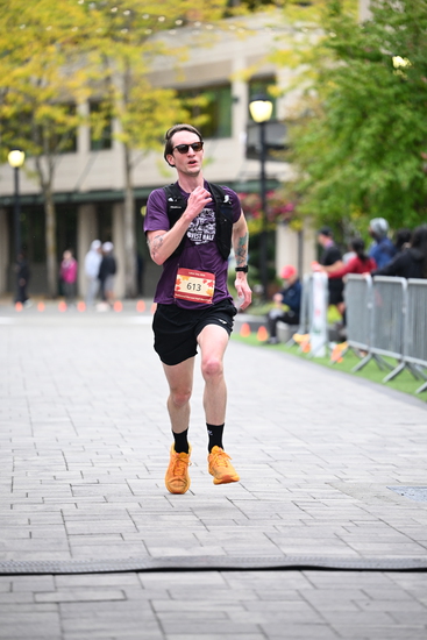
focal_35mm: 150
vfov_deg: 13.7
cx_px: 214
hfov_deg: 9.2
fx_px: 2667
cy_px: 320
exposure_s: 1/1600
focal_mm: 150
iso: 1250
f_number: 2.8
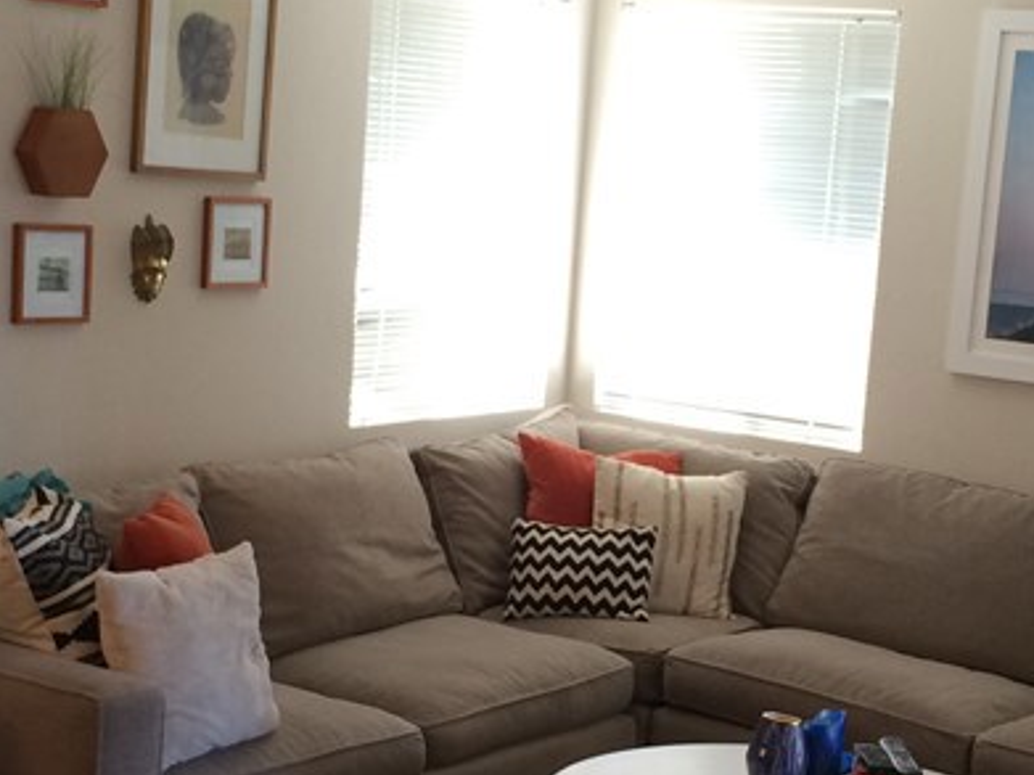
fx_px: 2269
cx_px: 505
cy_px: 500
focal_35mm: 76
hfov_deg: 25.7
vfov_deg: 19.3
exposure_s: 1/30
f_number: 2.2
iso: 80
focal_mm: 4.15
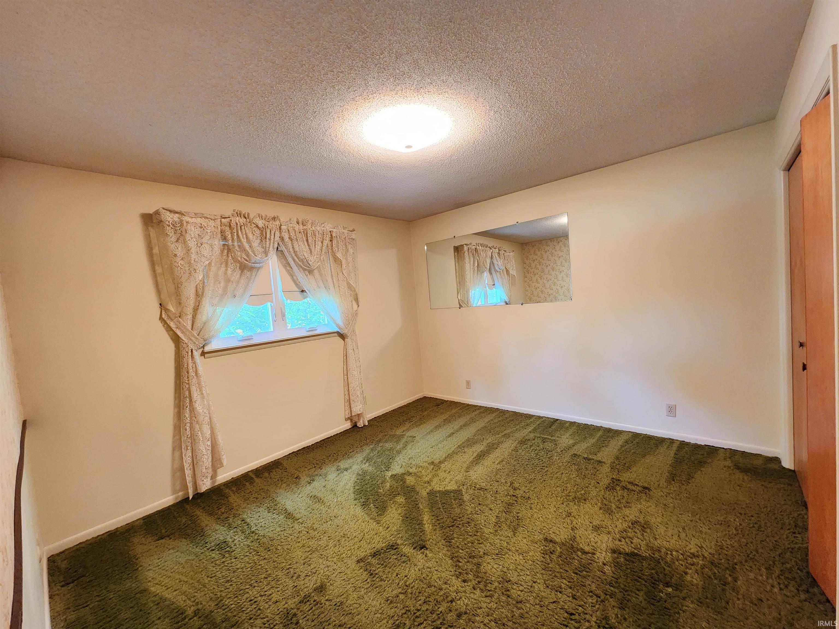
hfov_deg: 106.2
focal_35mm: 13
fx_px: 315
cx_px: 420
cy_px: 314
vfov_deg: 89.9
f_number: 2.2
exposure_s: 1/24
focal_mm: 2.2
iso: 640
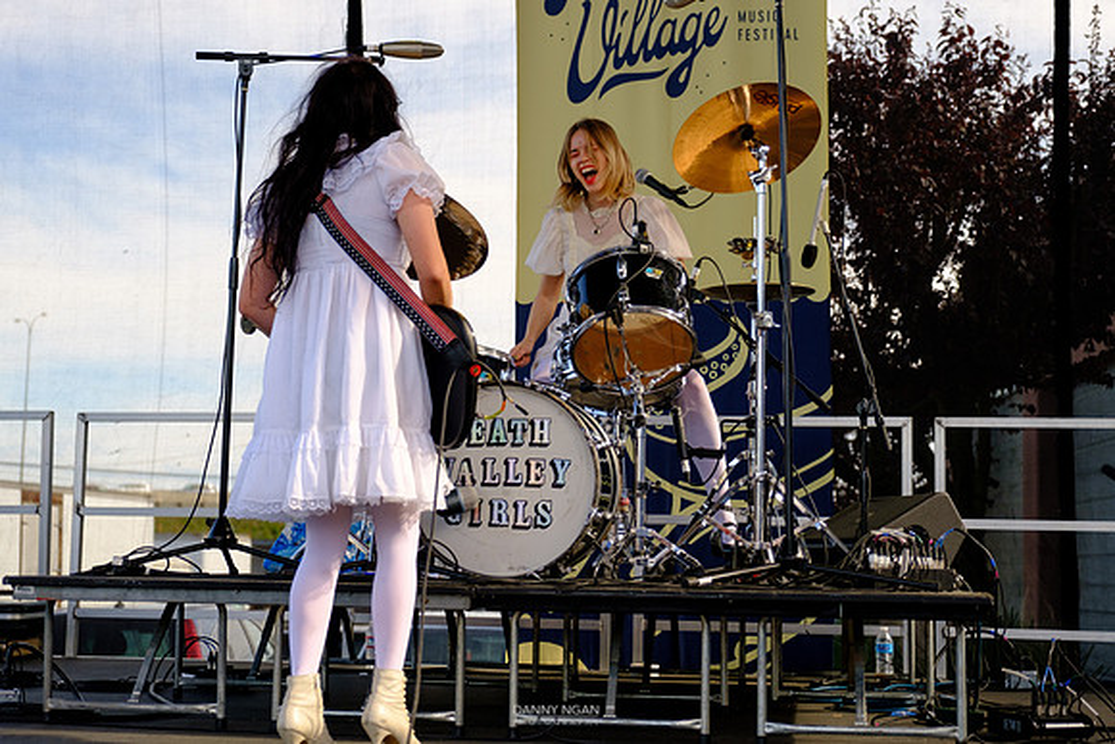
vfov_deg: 25.6
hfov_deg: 37.6
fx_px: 1639
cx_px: 578
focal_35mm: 53
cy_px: 358
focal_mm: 34.2
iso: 160
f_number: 2.8
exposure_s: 1/1000
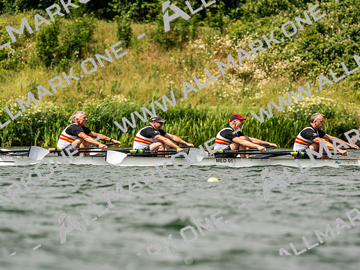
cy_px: 135
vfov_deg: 4.3
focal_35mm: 349
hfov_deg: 5.7
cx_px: 201
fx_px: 3630
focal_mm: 321
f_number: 6.3
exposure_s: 1/2000
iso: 250
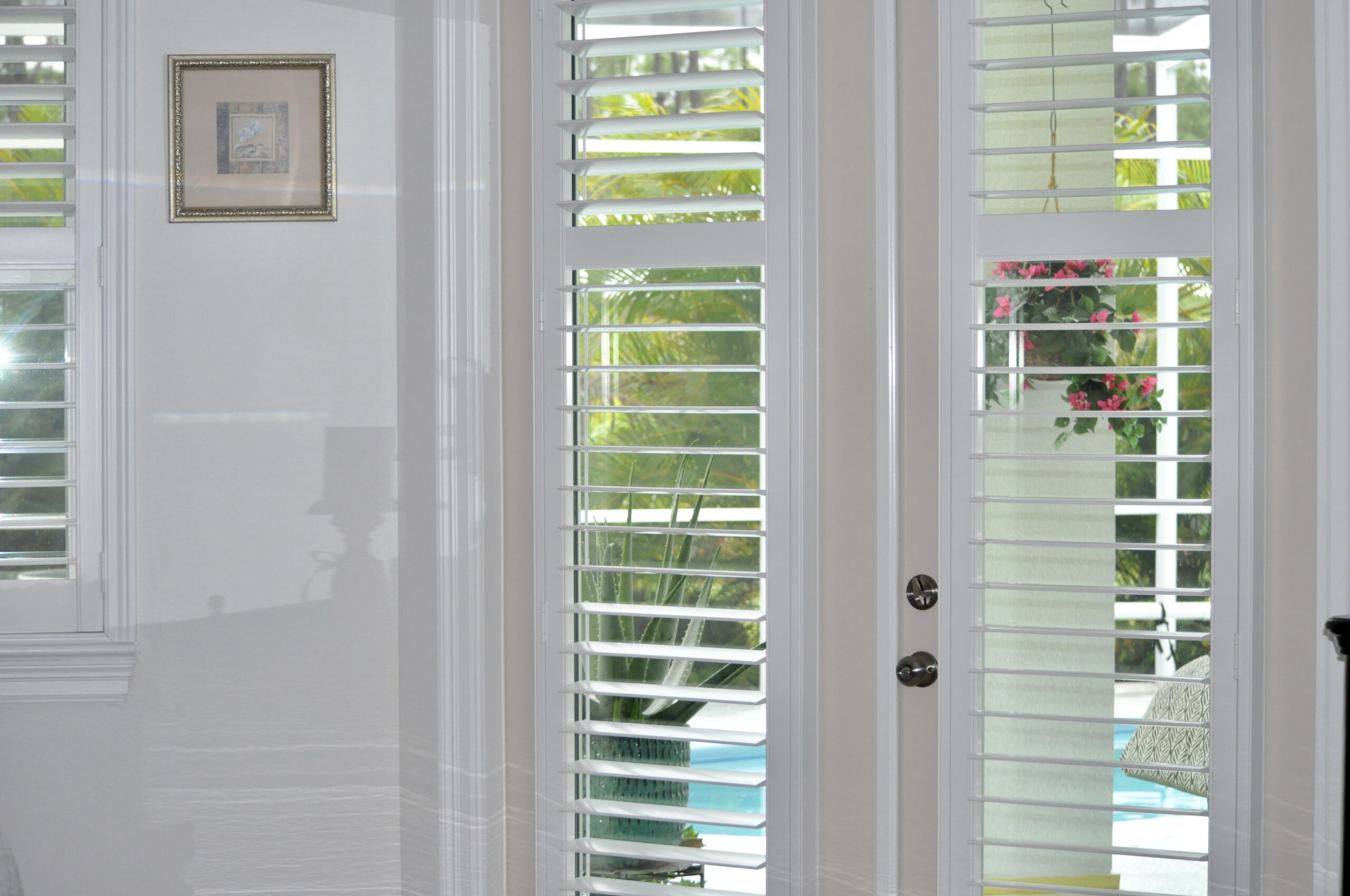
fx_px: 3090
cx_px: 675
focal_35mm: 82
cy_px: 448
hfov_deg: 24.6
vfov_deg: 16.5
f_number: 4.5
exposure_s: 1/60
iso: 800
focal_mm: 55
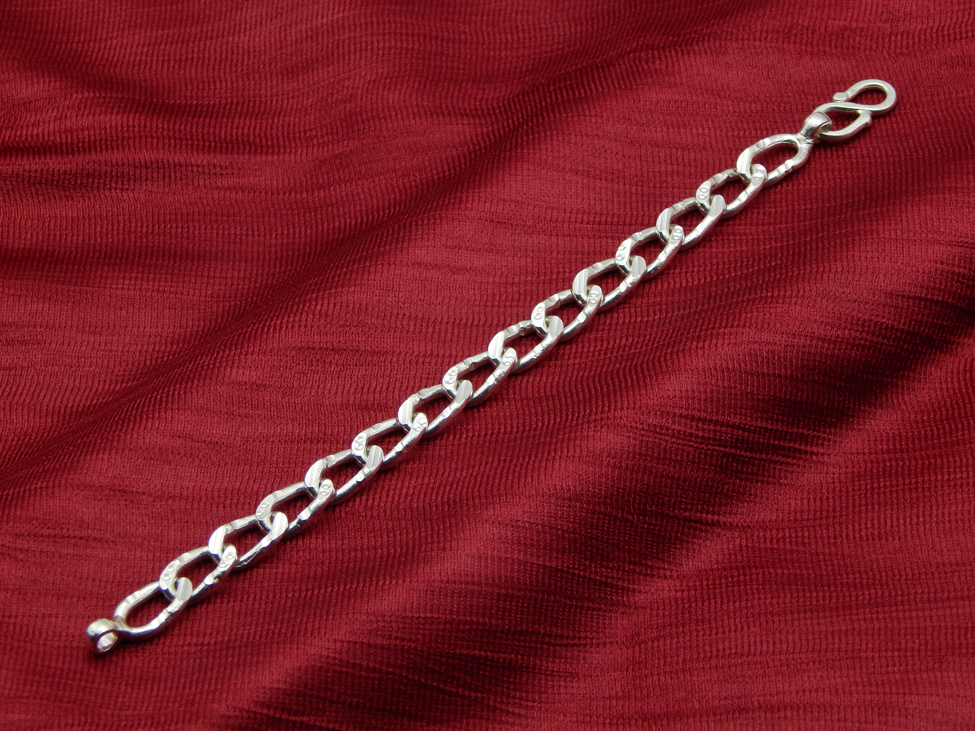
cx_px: 488
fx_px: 3971
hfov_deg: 14.0
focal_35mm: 141
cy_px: 366
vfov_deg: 10.5
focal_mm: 25.3
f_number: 4.9
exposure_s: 1/100
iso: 125
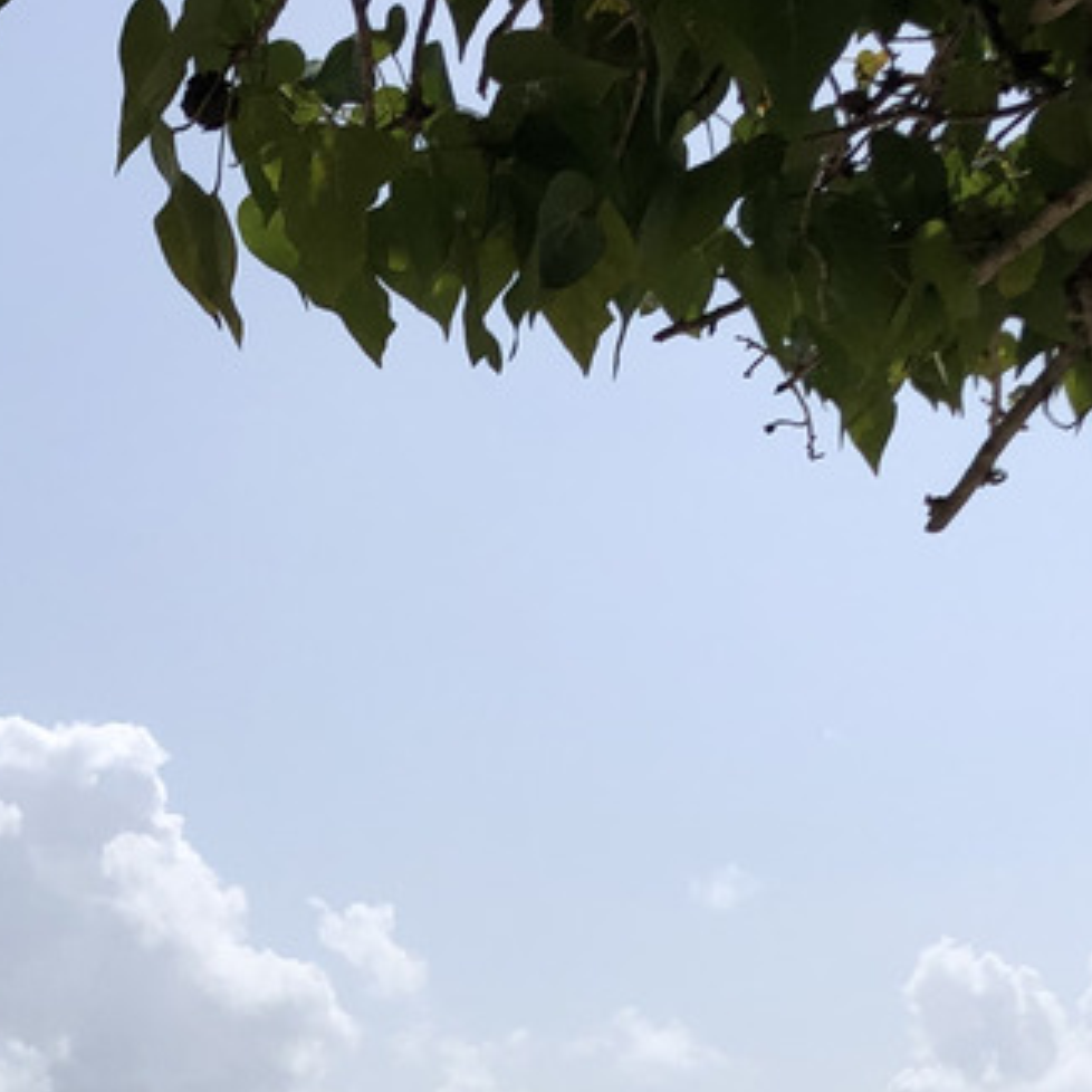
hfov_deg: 19.0
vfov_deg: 17.9
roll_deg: +0.3
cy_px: 1397
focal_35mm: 91
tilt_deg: +0.1
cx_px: 325
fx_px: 3248
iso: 25
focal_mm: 4
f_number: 1.8
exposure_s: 1/8000
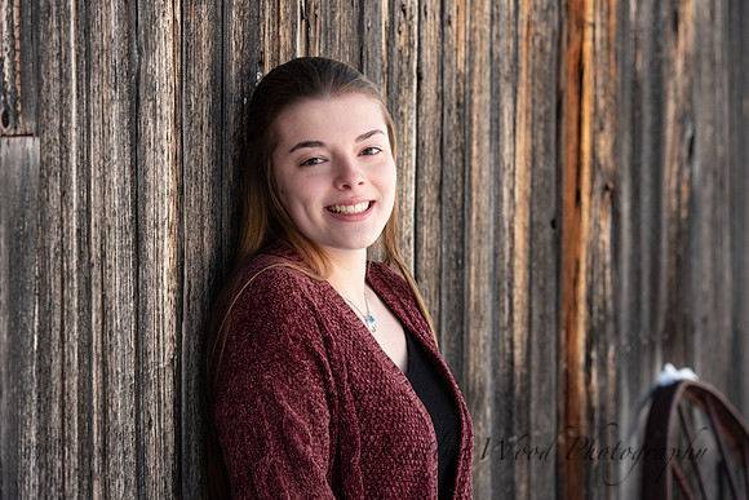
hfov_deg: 13.7
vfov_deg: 9.2
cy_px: 250
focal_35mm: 150
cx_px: 374
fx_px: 3121
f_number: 7.1
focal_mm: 150
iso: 400
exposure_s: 1/200
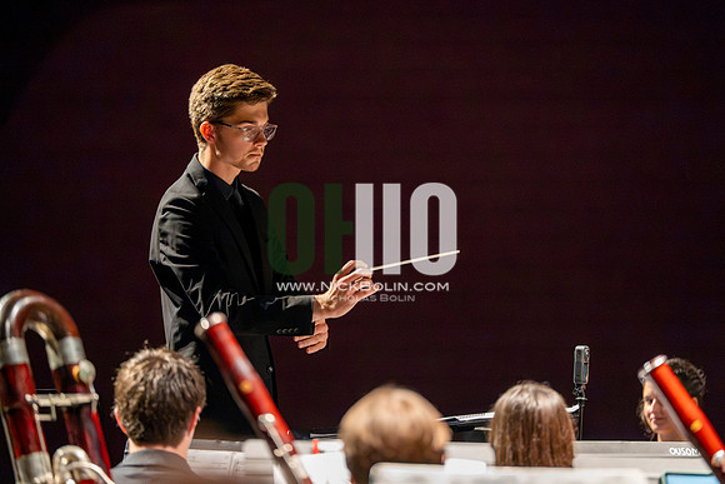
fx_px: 4029
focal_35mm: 200
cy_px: 242
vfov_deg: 6.9
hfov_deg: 10.3
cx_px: 362
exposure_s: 1/640
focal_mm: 200
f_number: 2.8
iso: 16000
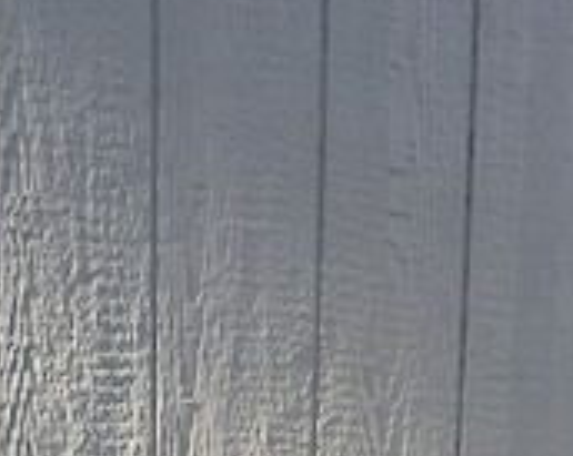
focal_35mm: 132
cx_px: 270
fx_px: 2235
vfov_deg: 10.3
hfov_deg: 14.6
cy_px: 1042
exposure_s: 1/197
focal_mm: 4.15
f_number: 2.2
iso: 25
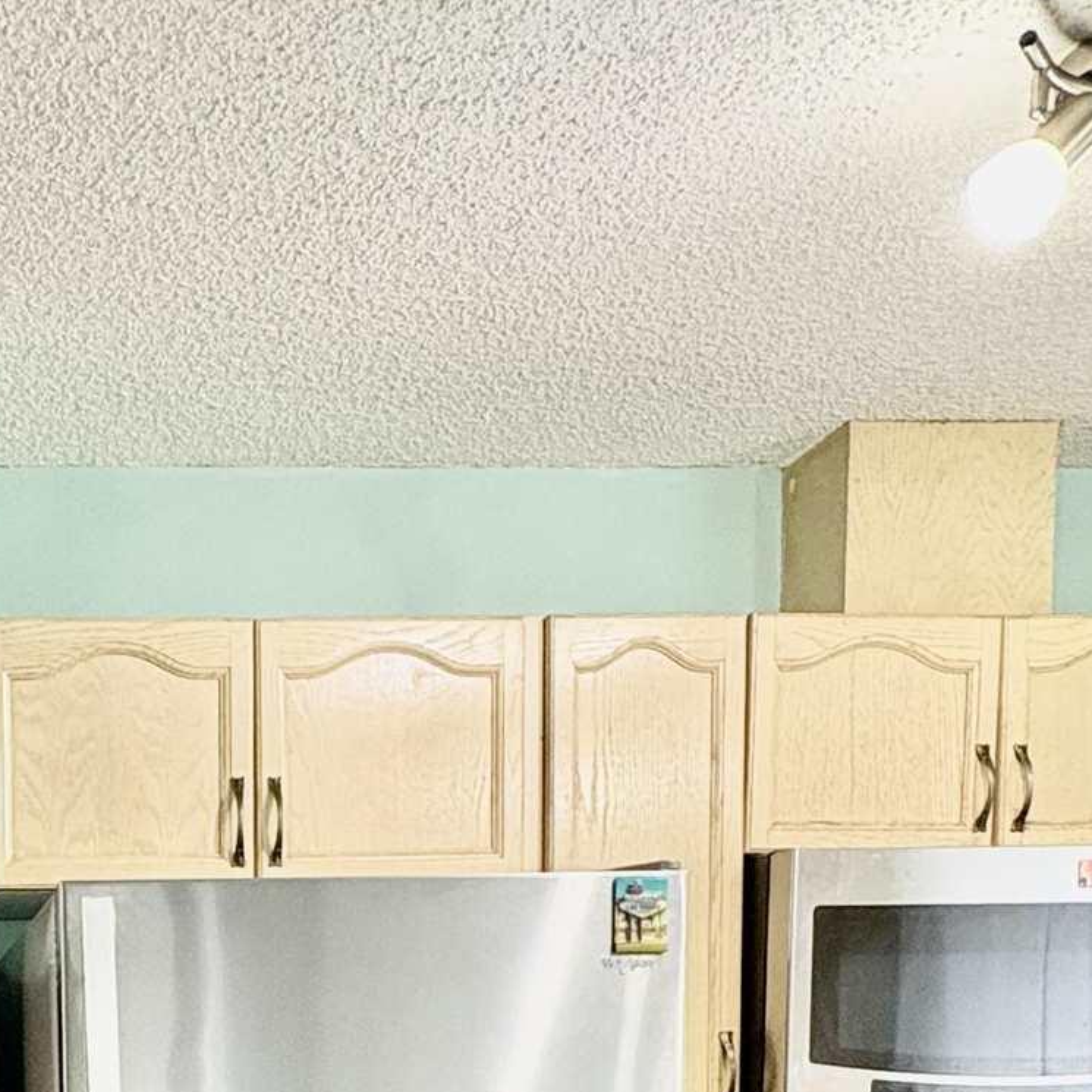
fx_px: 1820
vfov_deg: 28.8
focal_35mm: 51
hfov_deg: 30.2
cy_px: 1325
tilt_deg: -4.5
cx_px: -89
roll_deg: +2.1
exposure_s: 1/60
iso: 320
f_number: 2.2
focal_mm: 2.22
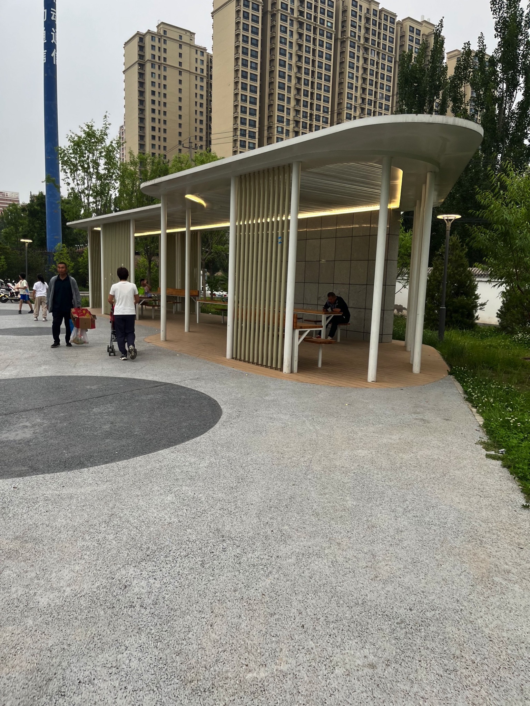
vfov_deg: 67.3
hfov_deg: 53.1
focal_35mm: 26
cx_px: 265
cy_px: 353
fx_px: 531
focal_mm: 5.1
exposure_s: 1/122
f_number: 1.6
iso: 40
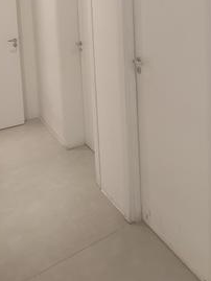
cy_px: 37
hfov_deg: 46.5
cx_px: 159
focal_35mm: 29
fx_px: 236
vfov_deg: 54.9
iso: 228
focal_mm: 1.66
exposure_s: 1/60
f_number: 2.2
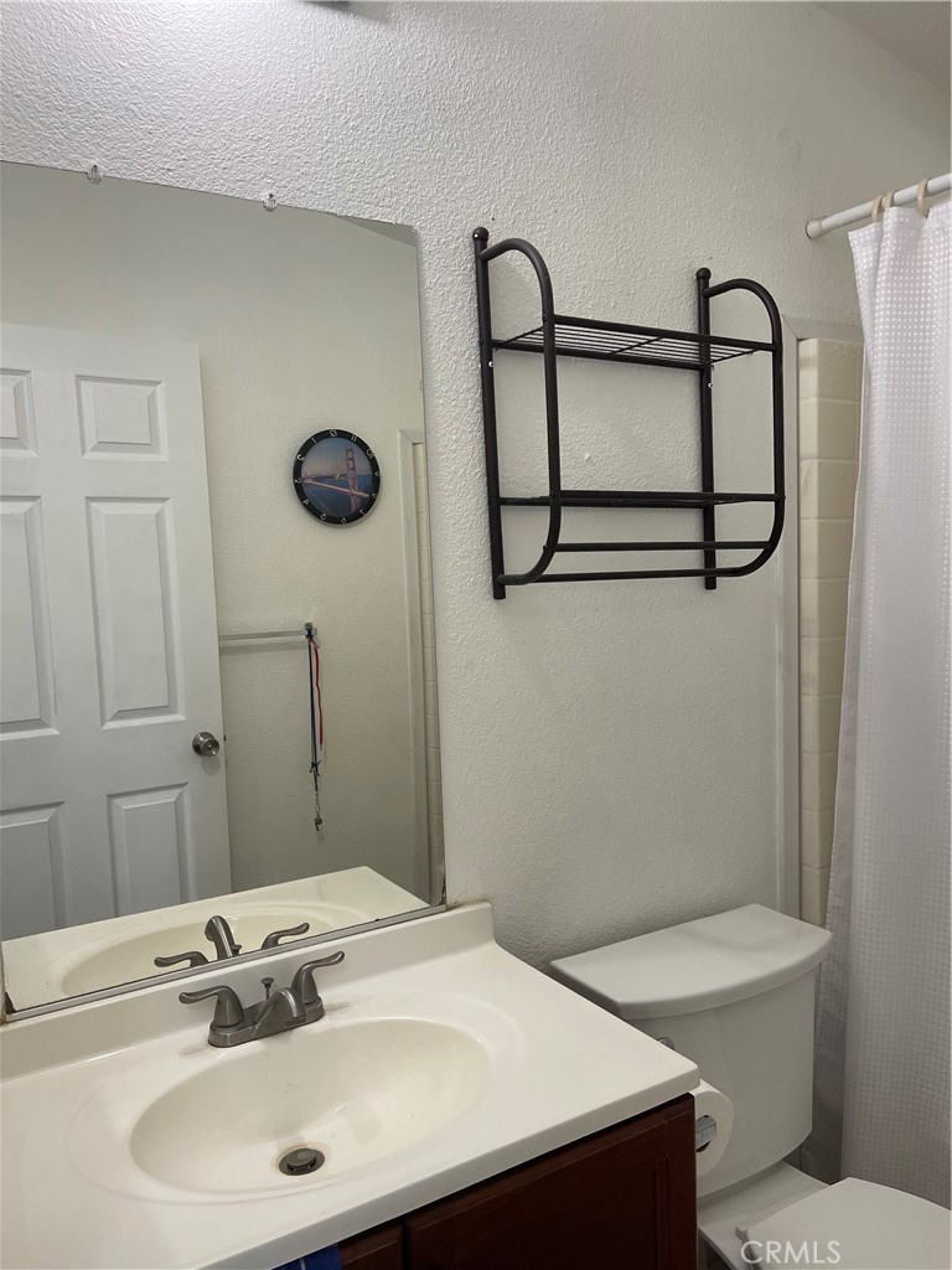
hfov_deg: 54.9
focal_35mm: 25
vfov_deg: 69.4
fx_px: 917
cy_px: 635
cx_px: 476
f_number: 1.6
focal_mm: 5.1
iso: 125
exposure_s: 1/120
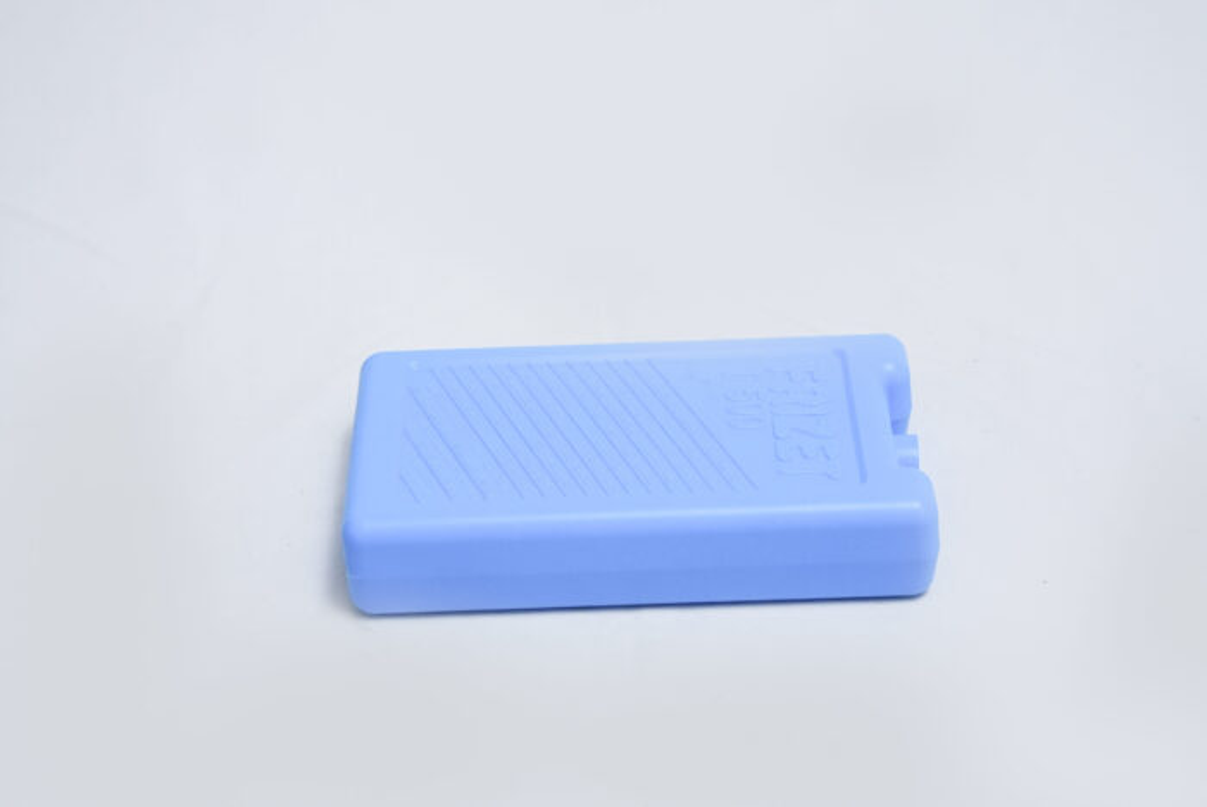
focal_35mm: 70
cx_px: 604
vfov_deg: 19.5
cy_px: 404
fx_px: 2349
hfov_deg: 28.8
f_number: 16
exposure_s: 1/160
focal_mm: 70
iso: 6400
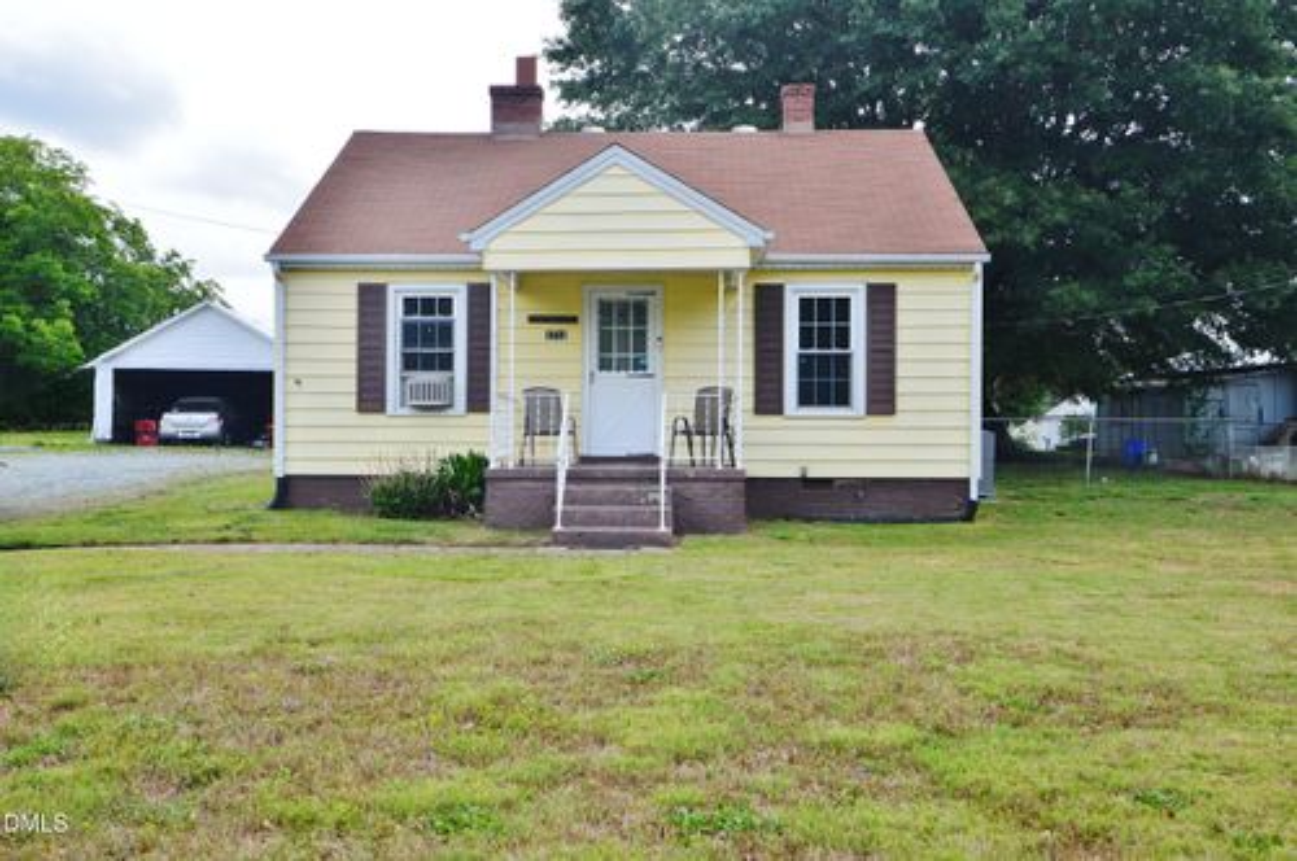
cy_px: 430
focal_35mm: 36
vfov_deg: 36.8
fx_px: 1295
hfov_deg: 53.2
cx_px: 648
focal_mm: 24
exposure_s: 1/320
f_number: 10
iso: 400
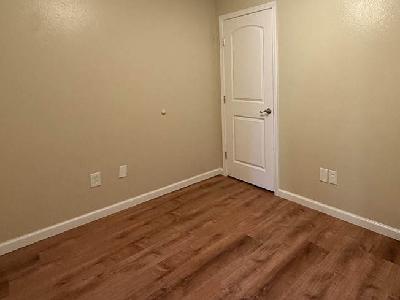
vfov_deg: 59.3
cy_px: 94
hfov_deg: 73.8
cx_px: 270
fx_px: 254
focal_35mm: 22
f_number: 2.2
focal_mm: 2.22
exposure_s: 1/60
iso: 500
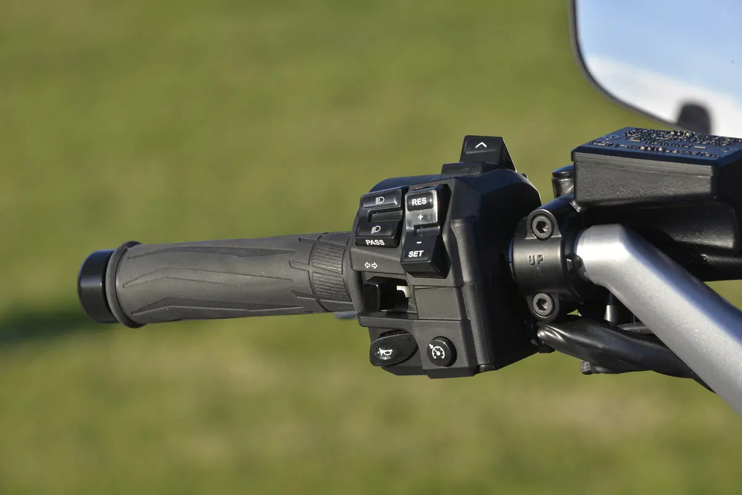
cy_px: 248
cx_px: 371
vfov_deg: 6.9
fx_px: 4123
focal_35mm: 200
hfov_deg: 10.3
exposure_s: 1/125
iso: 100
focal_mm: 200
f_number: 11
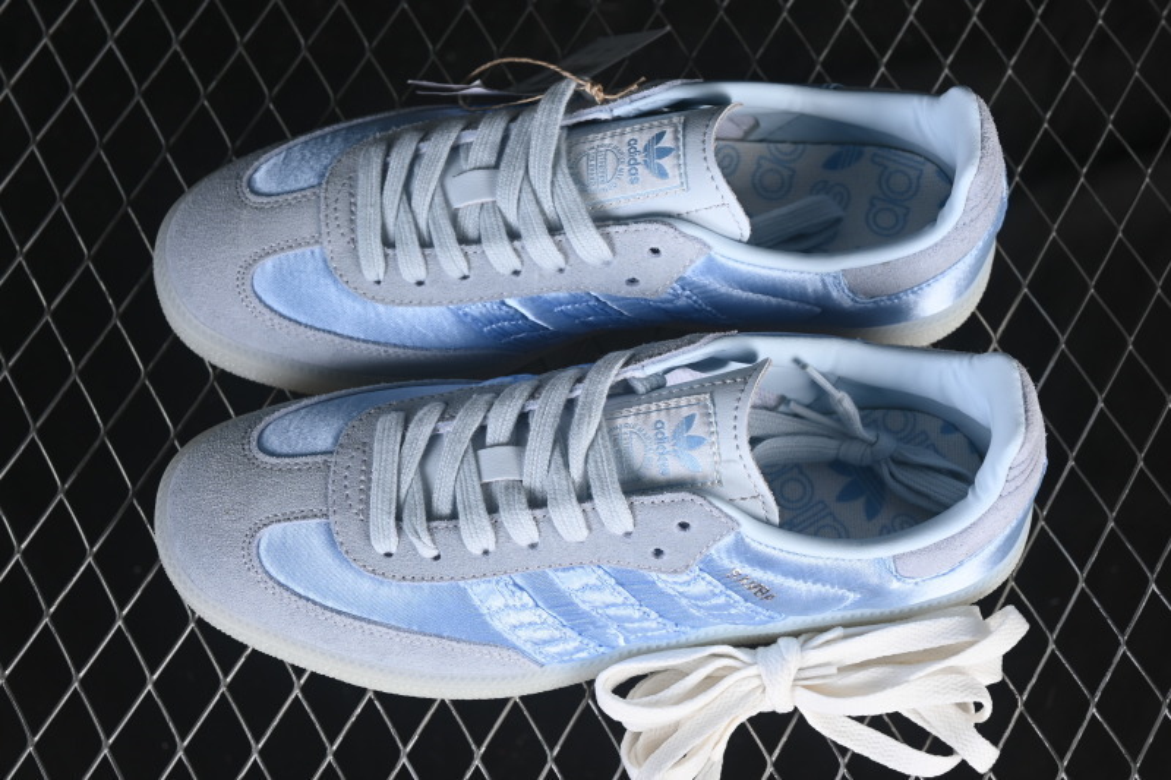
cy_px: 390
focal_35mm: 75
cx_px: 586
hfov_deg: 27.0
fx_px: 2439
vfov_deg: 18.2
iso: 160
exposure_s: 1/80
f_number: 7.1
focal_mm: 50
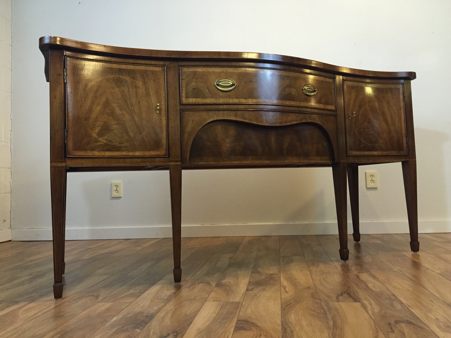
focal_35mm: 29
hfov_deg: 61.7
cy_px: 169
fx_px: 378
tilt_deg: +3.5
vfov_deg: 48.2
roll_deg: +0.6
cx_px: 226
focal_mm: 4.15
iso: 200
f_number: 2.2
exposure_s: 1/30
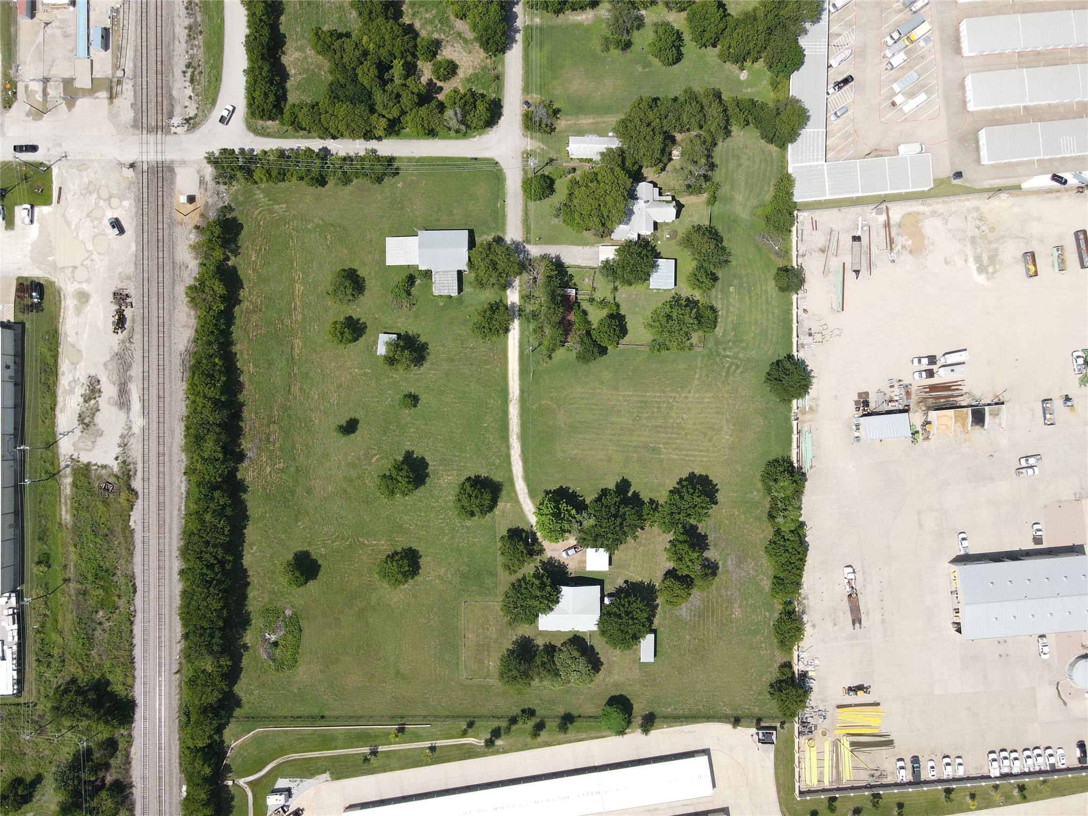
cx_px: 544
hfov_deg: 71.6
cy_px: 408
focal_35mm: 24
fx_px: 754
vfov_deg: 56.8
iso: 100
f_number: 2.8
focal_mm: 4.5
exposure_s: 1/500
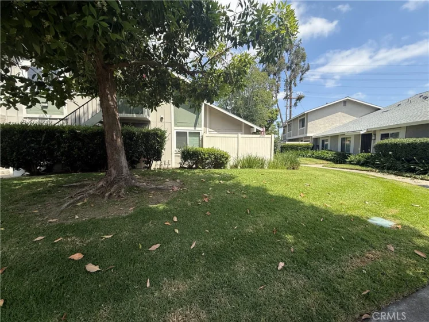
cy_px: 161
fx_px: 173
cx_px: 214
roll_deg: -0.5
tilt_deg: -3.8
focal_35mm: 14
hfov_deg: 102.1
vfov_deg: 85.7
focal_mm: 2.22
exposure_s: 1/1167
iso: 50
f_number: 2.2
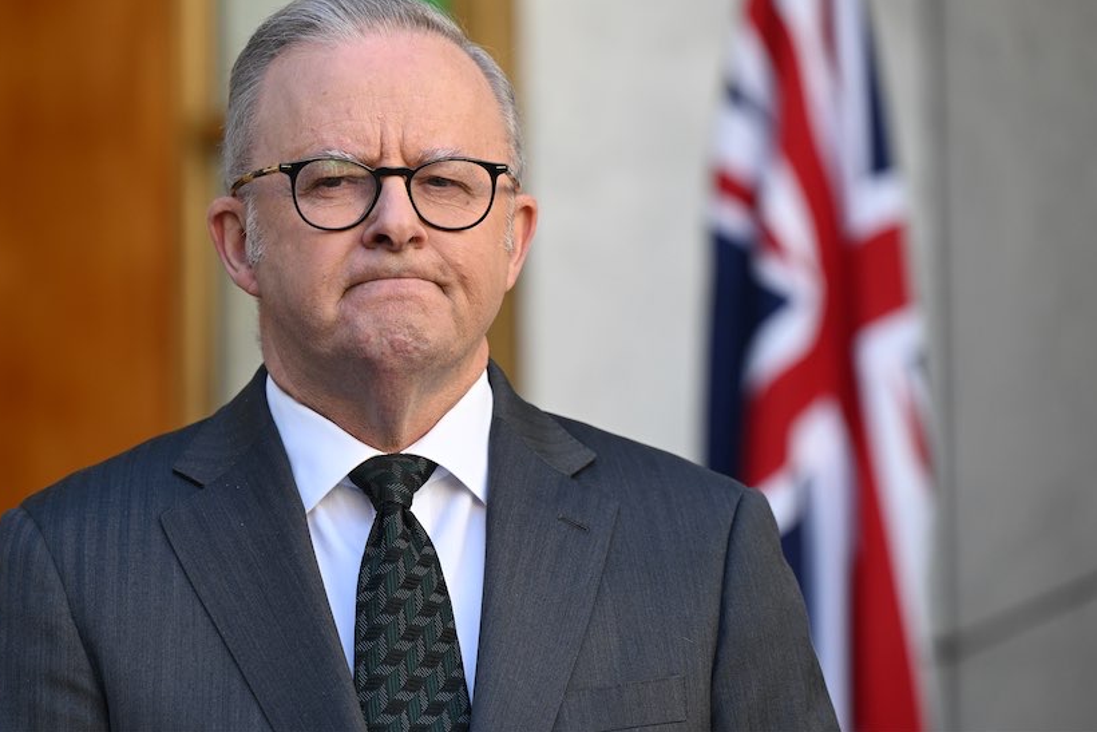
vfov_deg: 6.8
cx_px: 518
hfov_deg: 10.1
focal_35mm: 203
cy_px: 332
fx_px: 6187
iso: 400
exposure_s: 1/500
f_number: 3.5
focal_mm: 185
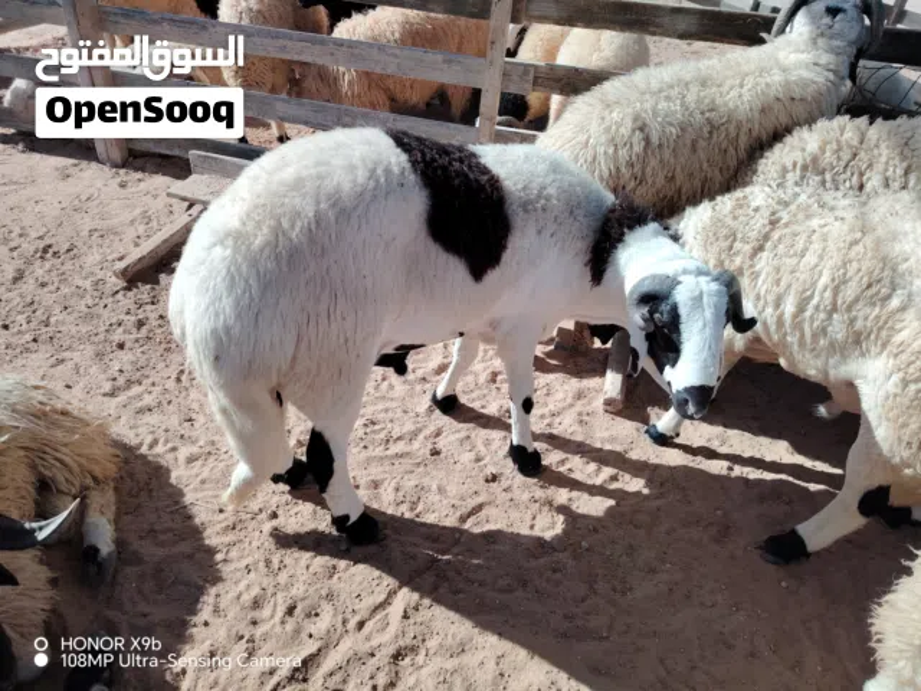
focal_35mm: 24
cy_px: 346
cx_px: 460
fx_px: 639
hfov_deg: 71.6
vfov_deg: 56.8
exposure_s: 1/851
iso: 100
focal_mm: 5.25
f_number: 1.75
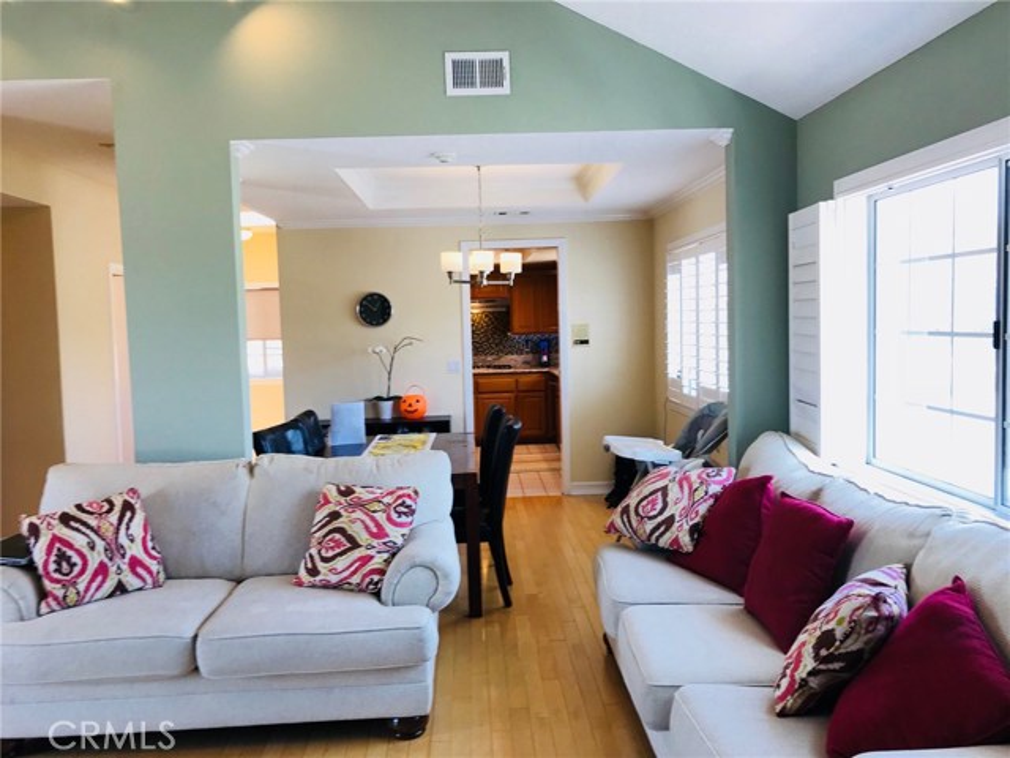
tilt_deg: -5.2
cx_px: 505
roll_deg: +1.7
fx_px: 817
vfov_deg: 49.7
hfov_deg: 63.4
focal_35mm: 28
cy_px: 379
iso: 25
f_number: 1.8
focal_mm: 3.99
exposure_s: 1/60
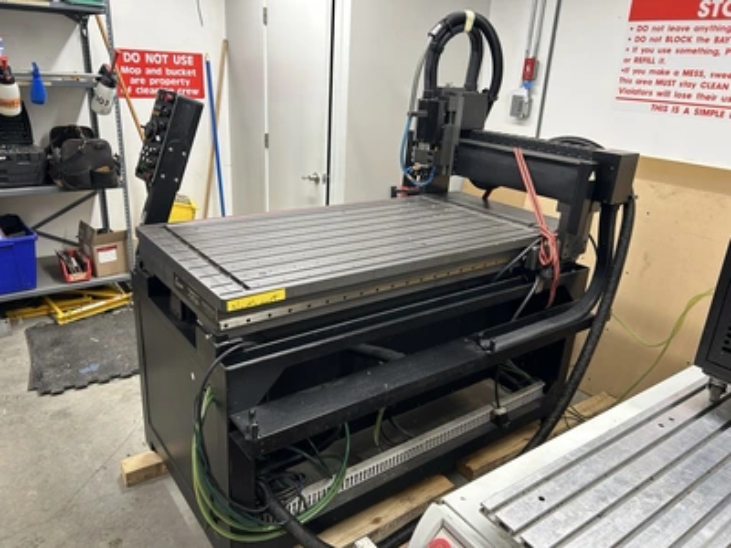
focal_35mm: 26
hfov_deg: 67.3
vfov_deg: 53.1
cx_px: 366
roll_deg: -3.0
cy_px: 274
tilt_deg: -20.2
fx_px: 549
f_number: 1.5
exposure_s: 1/60
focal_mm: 5.7
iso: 64
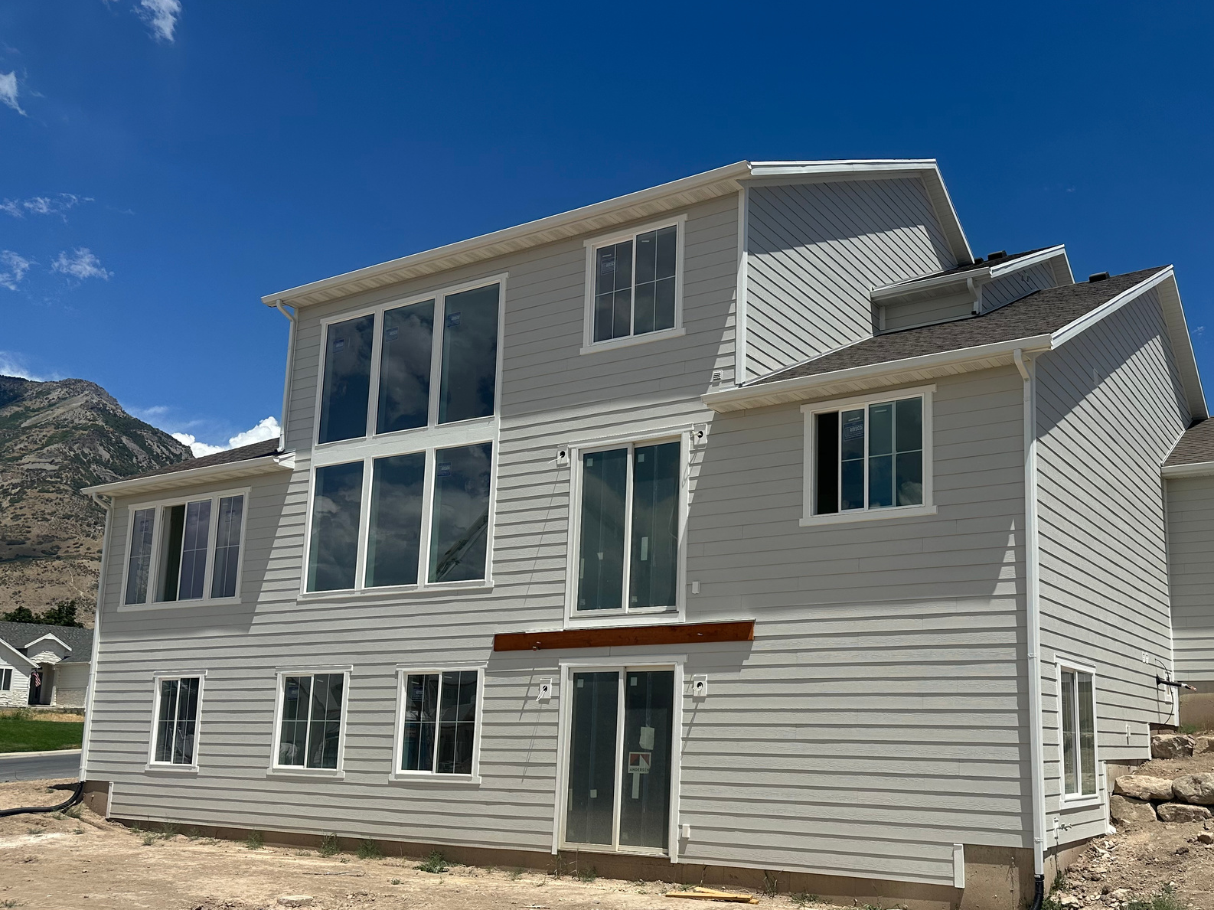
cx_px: 778
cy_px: 567
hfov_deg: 57.5
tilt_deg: +9.0
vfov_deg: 45.1
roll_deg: -1.2
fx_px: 1087
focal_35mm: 31
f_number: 1.78
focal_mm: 6.86
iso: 80
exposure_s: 1/8197
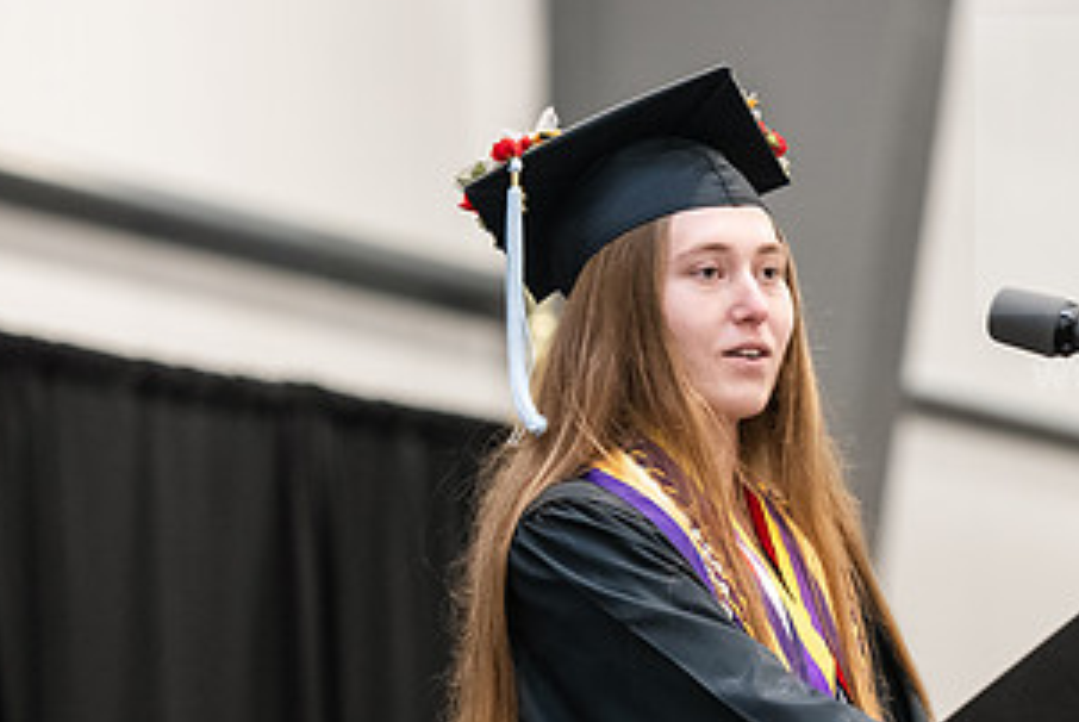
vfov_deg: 5.7
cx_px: 868
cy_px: 449
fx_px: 7200
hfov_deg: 8.6
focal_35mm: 240
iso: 3200
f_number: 3.2
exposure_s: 1/200
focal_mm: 125
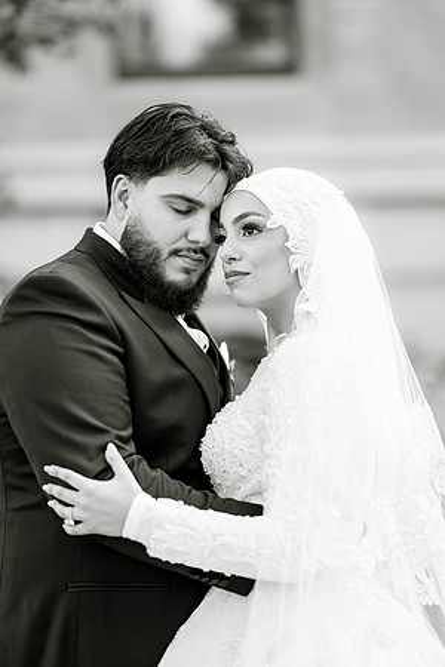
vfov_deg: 17.6
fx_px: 2151
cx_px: 222
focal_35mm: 116
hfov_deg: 11.8
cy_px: 334
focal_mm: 116
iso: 200
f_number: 2
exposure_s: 1/800
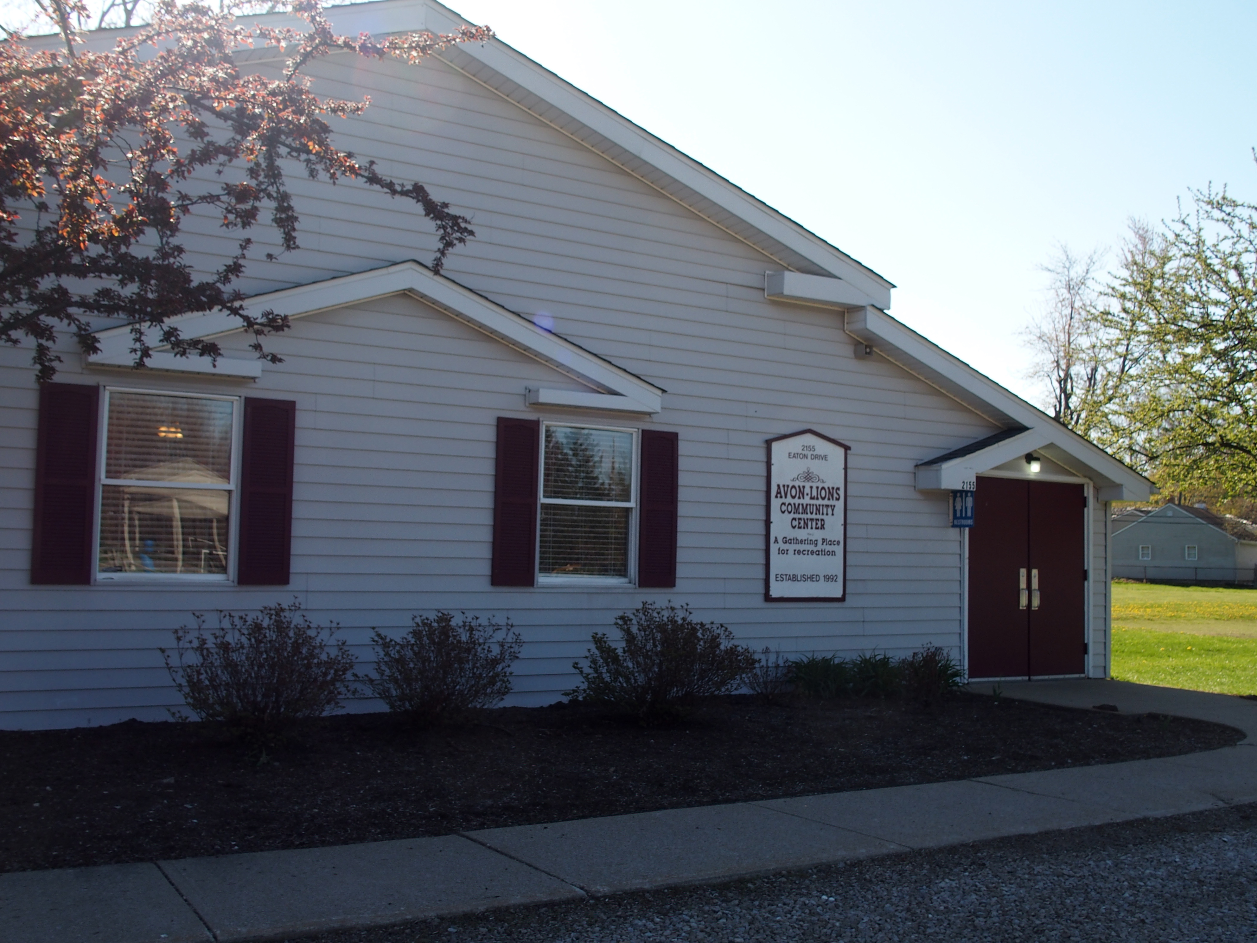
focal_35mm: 35
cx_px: 628
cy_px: 472
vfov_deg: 40.7
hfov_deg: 52.6
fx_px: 1271
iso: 100
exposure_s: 1/400
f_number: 4
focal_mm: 7.4
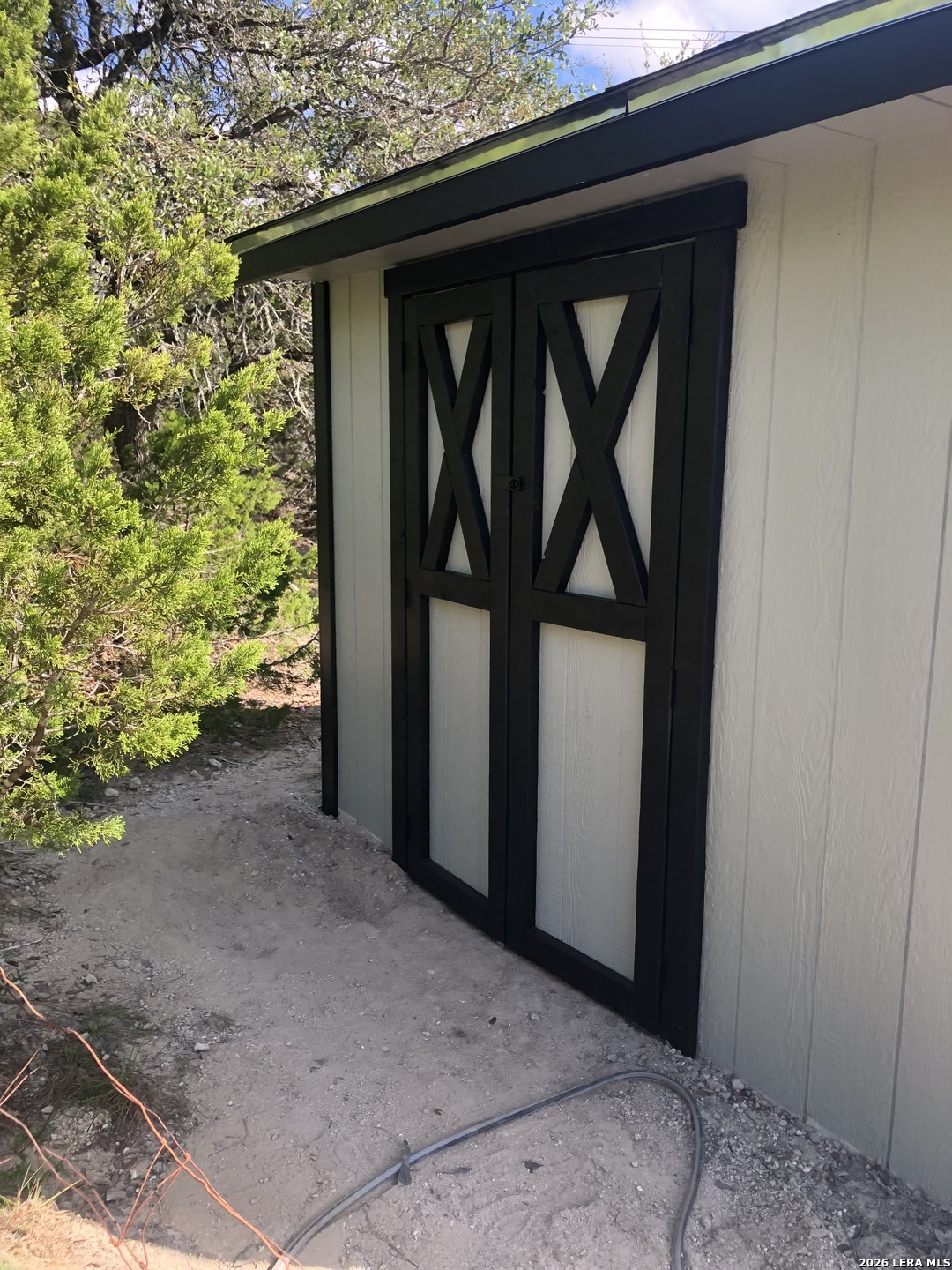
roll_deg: -1.7
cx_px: 476
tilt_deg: -10.3
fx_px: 1027
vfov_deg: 63.4
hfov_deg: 49.7
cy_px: 635
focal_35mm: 28
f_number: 1.8
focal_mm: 3.99
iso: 20
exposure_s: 1/317
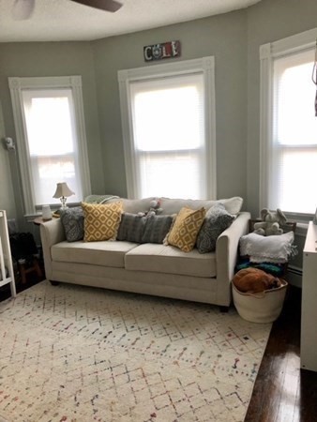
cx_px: 158
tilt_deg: -12.2
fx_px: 342
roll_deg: +2.7
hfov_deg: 49.8
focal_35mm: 28
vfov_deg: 63.4
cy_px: 211
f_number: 1.8
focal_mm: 3.99
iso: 32
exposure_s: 1/30
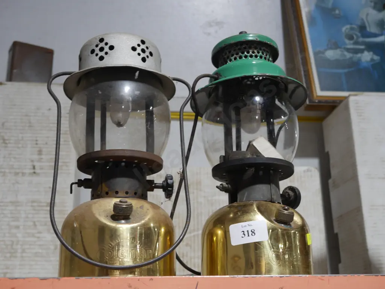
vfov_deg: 29.1
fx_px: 556
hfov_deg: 38.2
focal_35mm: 50
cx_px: 192
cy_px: 144
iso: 640
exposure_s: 1/60
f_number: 5.3
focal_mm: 25
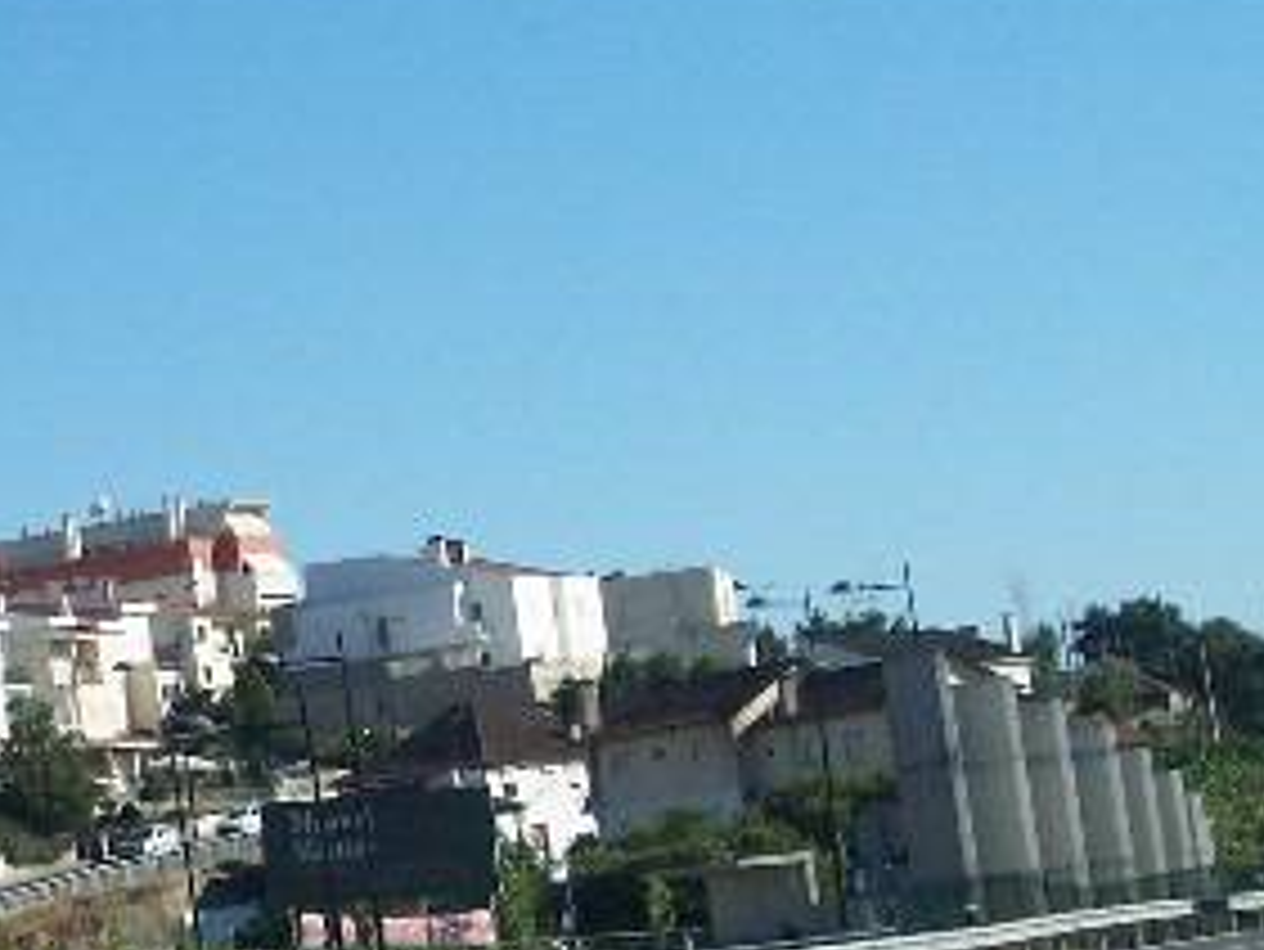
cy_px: 707
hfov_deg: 13.3
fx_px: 5297
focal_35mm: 145
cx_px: -234
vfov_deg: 10.2
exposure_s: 1/500
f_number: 5.6
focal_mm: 10.7
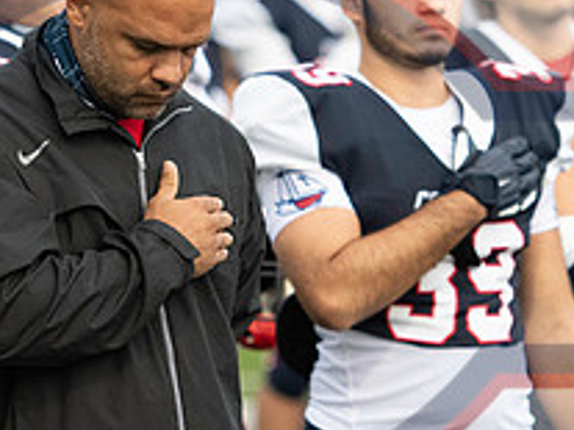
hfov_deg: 3.6
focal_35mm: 545
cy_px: 232
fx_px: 9032
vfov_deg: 2.7
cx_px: 180
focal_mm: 135
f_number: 2.8
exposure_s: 1/2000
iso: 3200
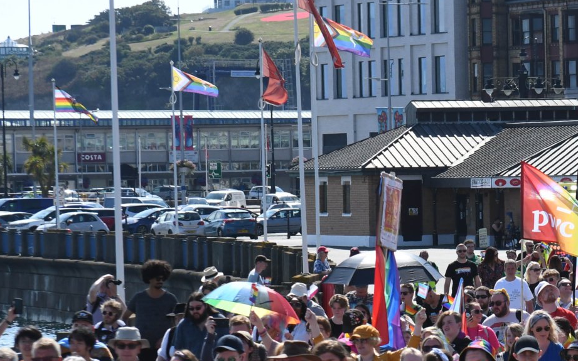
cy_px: 393
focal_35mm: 238
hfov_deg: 8.8
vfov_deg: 5.5
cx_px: 490
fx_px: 3748
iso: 640
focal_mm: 70
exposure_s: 1/3200
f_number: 5
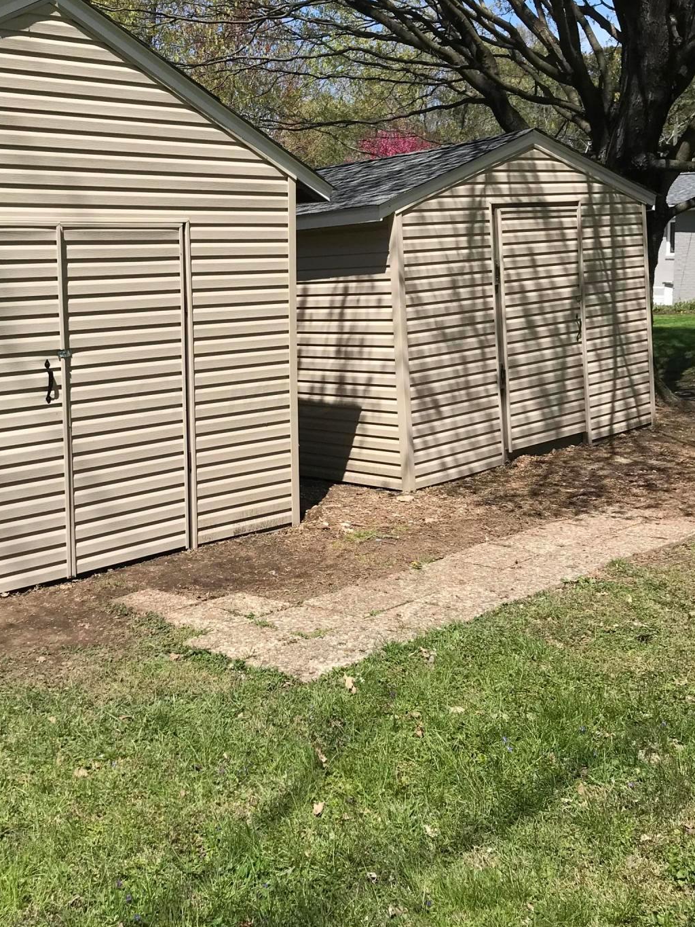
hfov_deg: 34.8
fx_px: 1098
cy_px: 395
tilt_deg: -8.4
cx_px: 233
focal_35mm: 41
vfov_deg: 45.6
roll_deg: +0.4
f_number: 1.8
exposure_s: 1/2519
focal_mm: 3.99
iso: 20
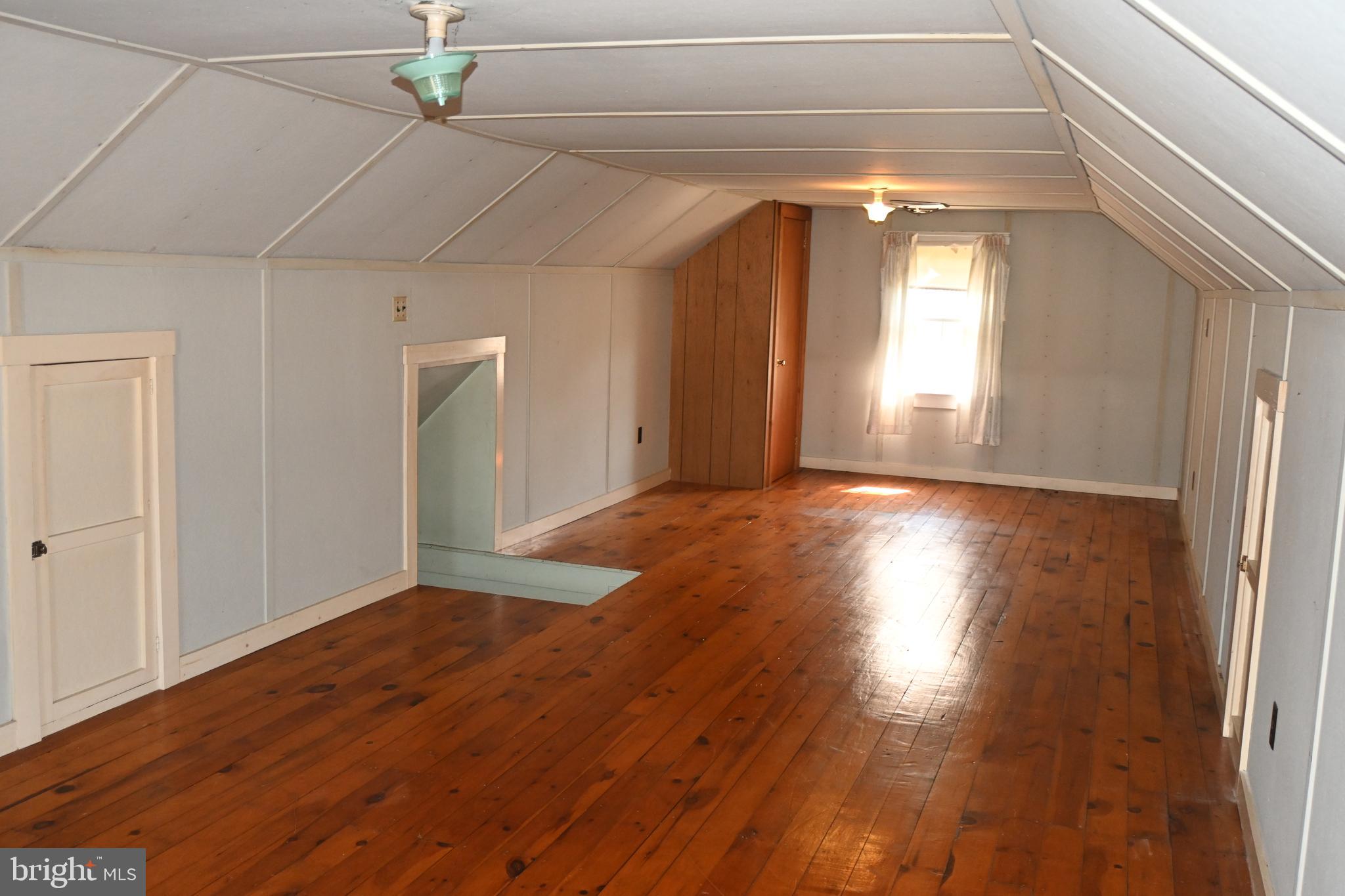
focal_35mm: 34
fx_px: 1261
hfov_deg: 56.2
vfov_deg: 39.1
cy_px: 448
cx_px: 672
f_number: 4
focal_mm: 22.5
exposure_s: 1/60
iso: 1400
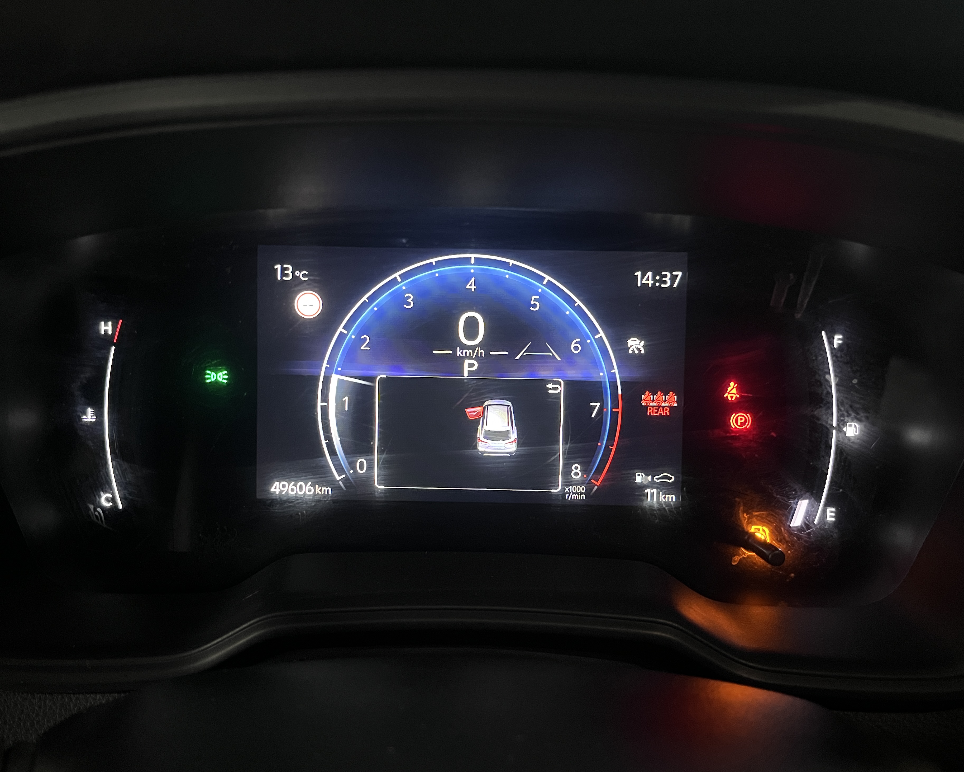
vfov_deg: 51.5
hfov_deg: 62.2
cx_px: 465
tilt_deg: -27.9
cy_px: 383
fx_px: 799
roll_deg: -1.3
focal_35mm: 28
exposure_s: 1/29
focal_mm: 5.1
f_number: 1.6
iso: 1000
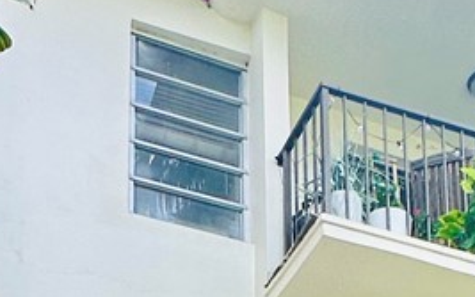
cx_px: 246
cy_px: 788
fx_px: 1152
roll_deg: -0.4
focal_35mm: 89
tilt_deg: +11.3
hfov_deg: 23.3
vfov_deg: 11.3
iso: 40
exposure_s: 1/336
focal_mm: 2.22
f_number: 2.2
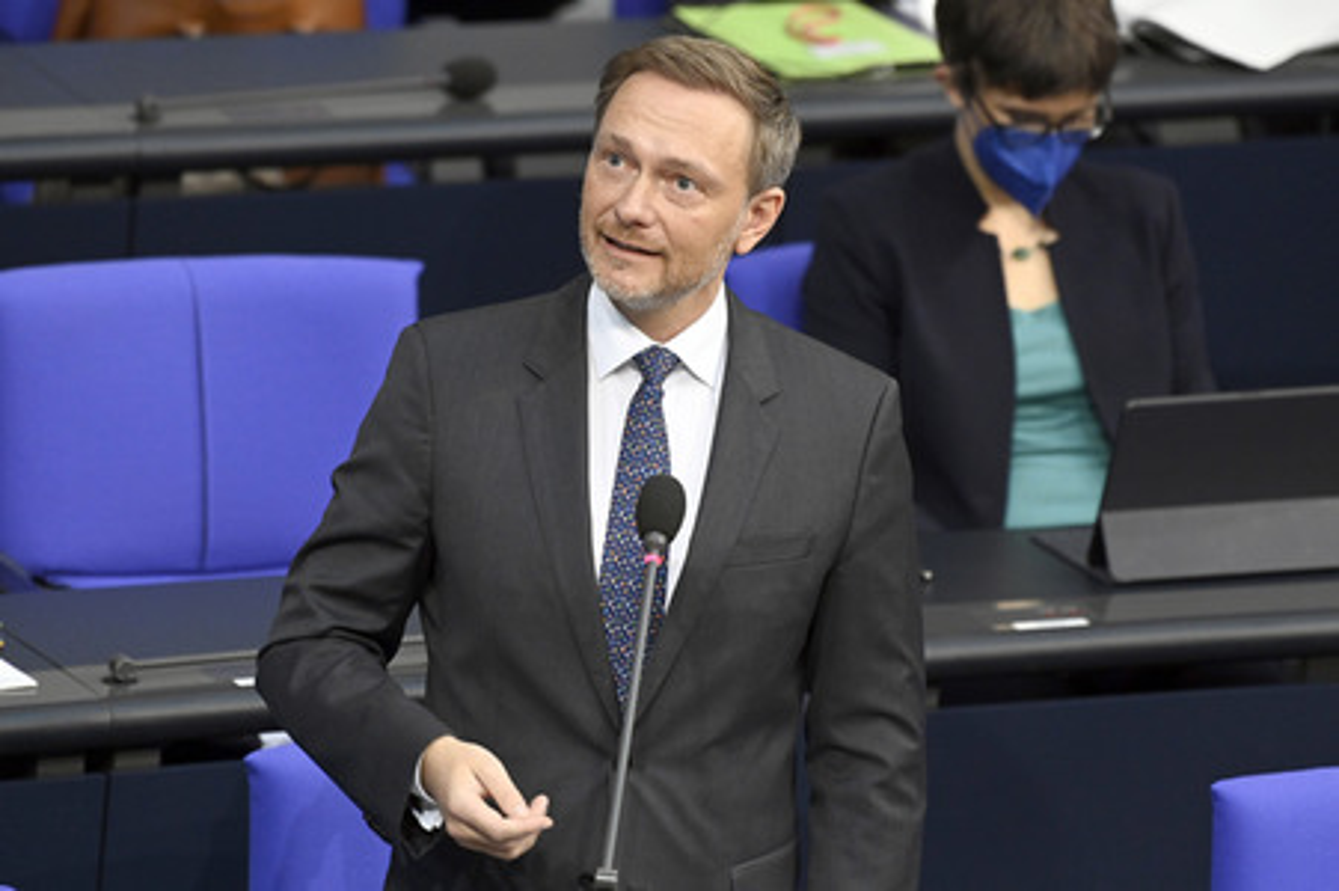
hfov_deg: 5.2
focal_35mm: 400
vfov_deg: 3.4
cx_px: 670
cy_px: 446
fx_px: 14866
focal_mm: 400
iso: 8000
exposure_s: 1/200
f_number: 5.6
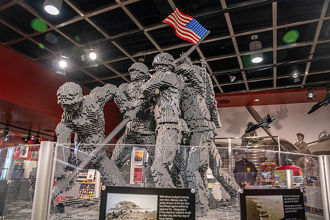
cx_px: 165
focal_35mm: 25
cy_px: 110
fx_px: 229
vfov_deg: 51.4
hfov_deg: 71.6
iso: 1600
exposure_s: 1/100
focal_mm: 16
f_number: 3.5
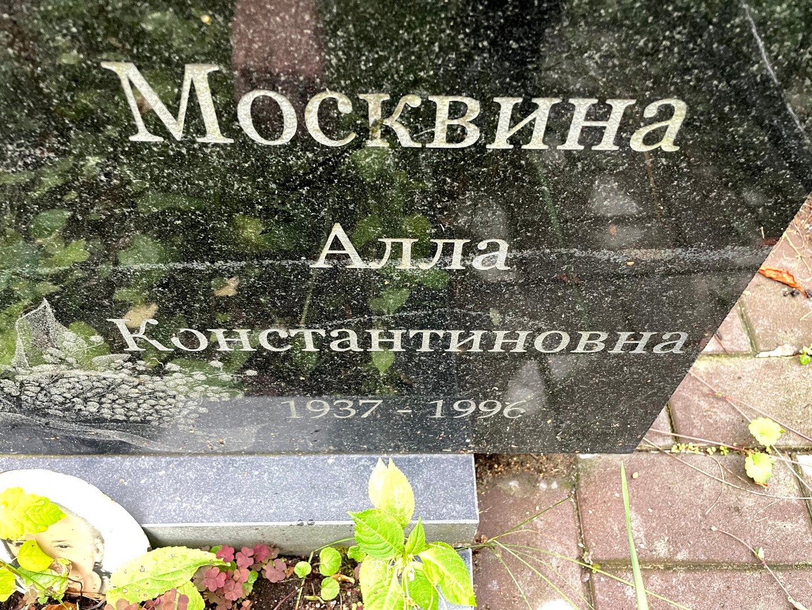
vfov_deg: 53.1
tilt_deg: -51.8
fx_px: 610
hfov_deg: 67.3
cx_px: 406
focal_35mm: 26
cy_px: 305
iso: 125
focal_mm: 4.2
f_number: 1.6
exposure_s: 1/80
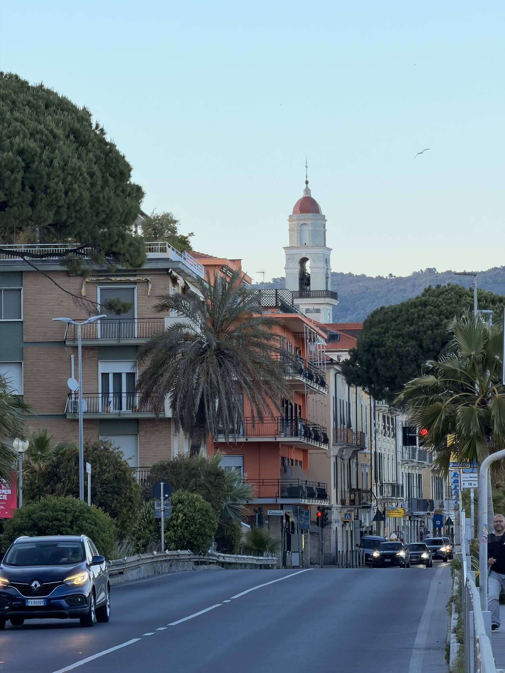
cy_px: 336
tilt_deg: +2.6
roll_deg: +0.7
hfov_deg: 7.4
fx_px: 3890
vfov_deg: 9.9
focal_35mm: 200
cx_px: 252
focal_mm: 16.89
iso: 40
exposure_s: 1/166
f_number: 2.8
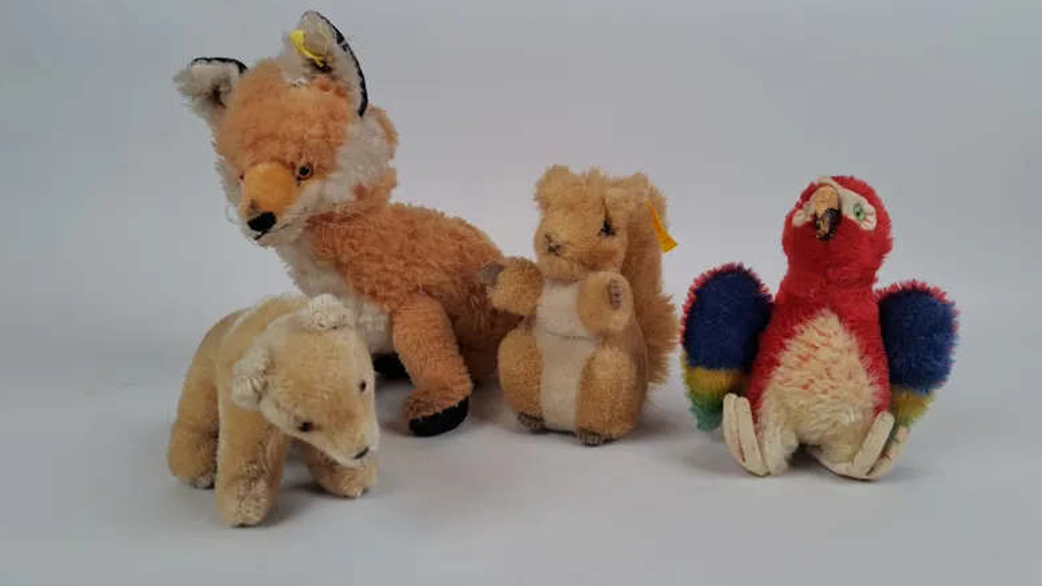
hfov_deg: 69.9
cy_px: 234
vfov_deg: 42.7
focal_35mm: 27
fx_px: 746
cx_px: 526
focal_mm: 5.23
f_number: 1.8
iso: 50
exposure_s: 1/100
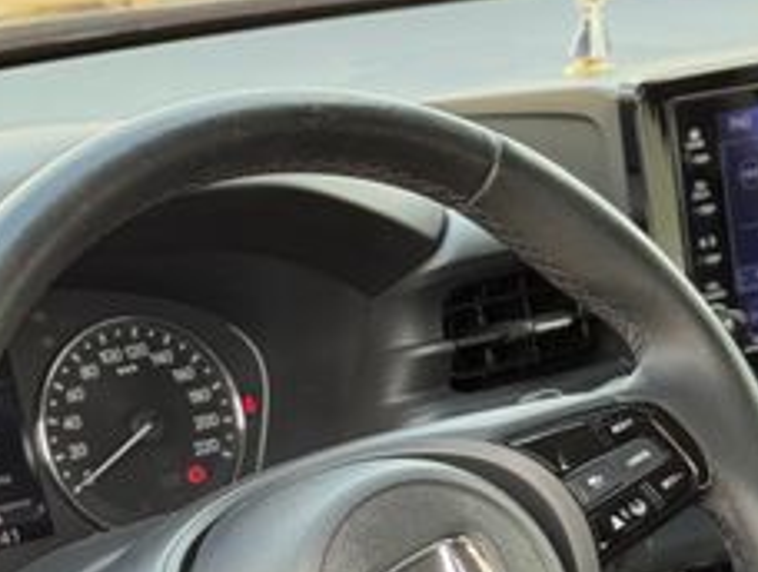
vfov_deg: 14.8
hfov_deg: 19.5
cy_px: 539
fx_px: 2172
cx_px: 652
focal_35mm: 99
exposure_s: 1/242
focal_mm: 6.76
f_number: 1.78
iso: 125
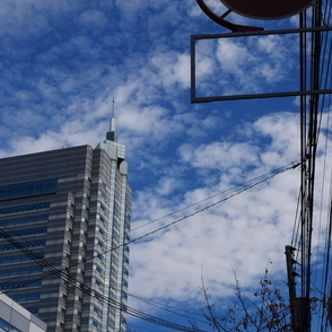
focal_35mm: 65
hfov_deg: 26.4
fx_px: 705
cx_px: 199
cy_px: 194
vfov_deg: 26.4
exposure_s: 1/400
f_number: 10
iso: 200
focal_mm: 18
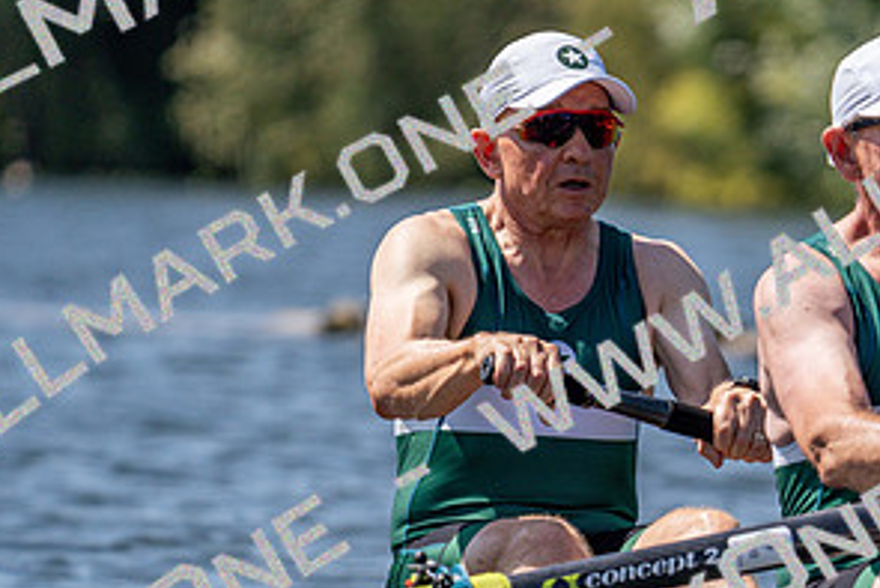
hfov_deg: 2.9
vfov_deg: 1.9
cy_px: 461
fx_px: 17412
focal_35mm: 712
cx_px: 847
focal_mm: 362
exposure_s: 1/2000
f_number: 6.3
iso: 320
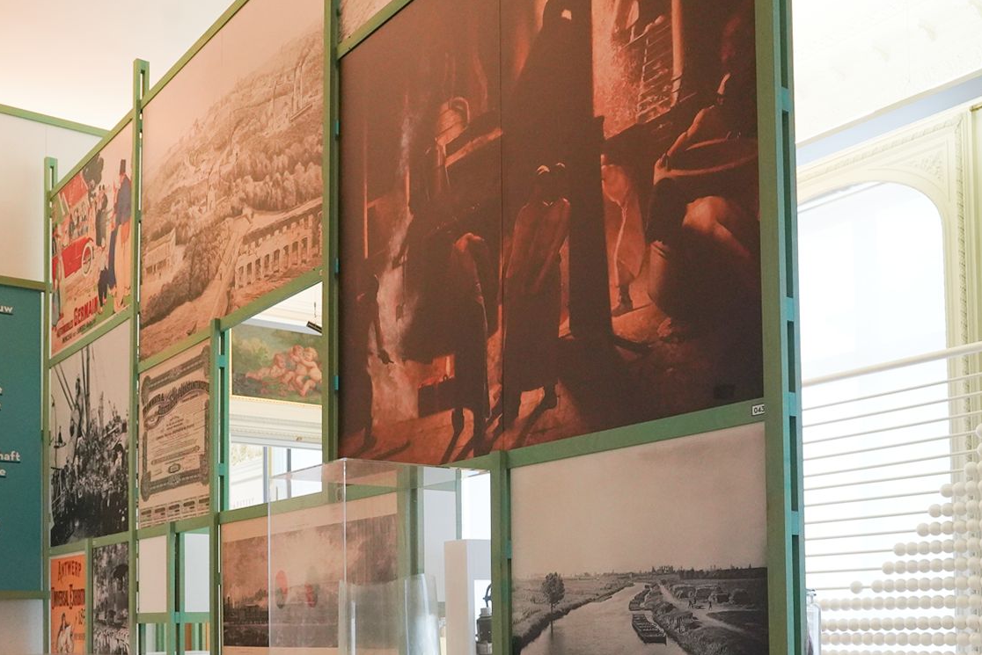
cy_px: 569
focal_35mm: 43
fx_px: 1173
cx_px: 565
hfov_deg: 45.3
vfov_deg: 30.1
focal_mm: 24
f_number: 7.1
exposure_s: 1/80
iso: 3200
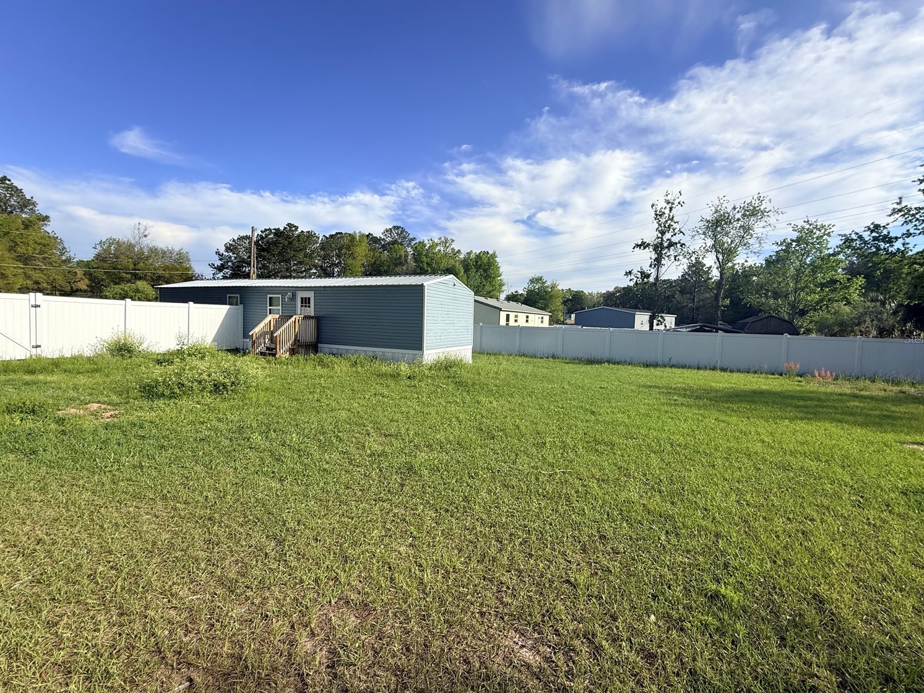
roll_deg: +0.1
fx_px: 400
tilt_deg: -1.7
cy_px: 338
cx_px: 467
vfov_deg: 81.7
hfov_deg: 98.2
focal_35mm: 15
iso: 50
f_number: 2.2
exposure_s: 1/1698
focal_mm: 2.22
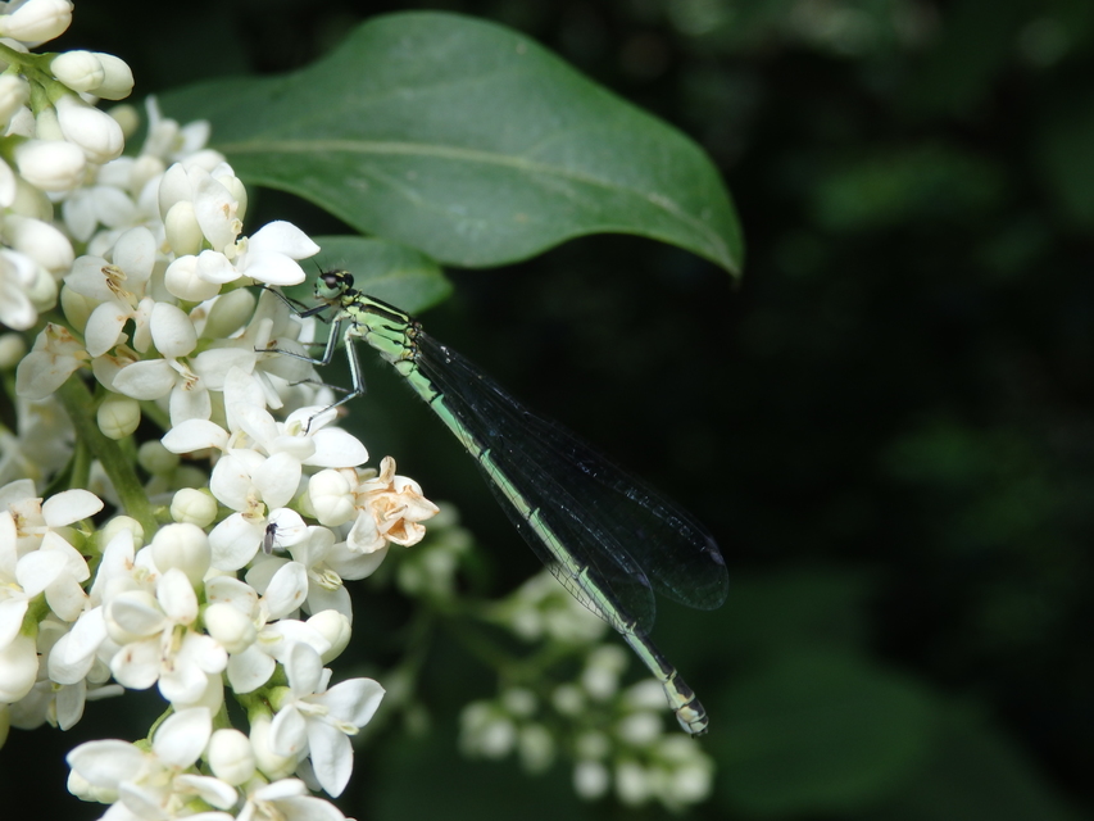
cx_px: 547
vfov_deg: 22.3
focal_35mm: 66
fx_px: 2086
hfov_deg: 29.4
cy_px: 410
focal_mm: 11.9
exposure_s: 1/125
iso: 100
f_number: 4.4
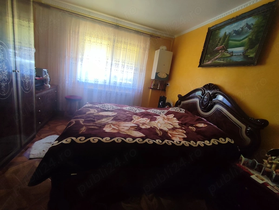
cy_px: 105
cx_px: 140
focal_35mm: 16
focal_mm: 1.65
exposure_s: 1/50
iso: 92
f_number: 2.2
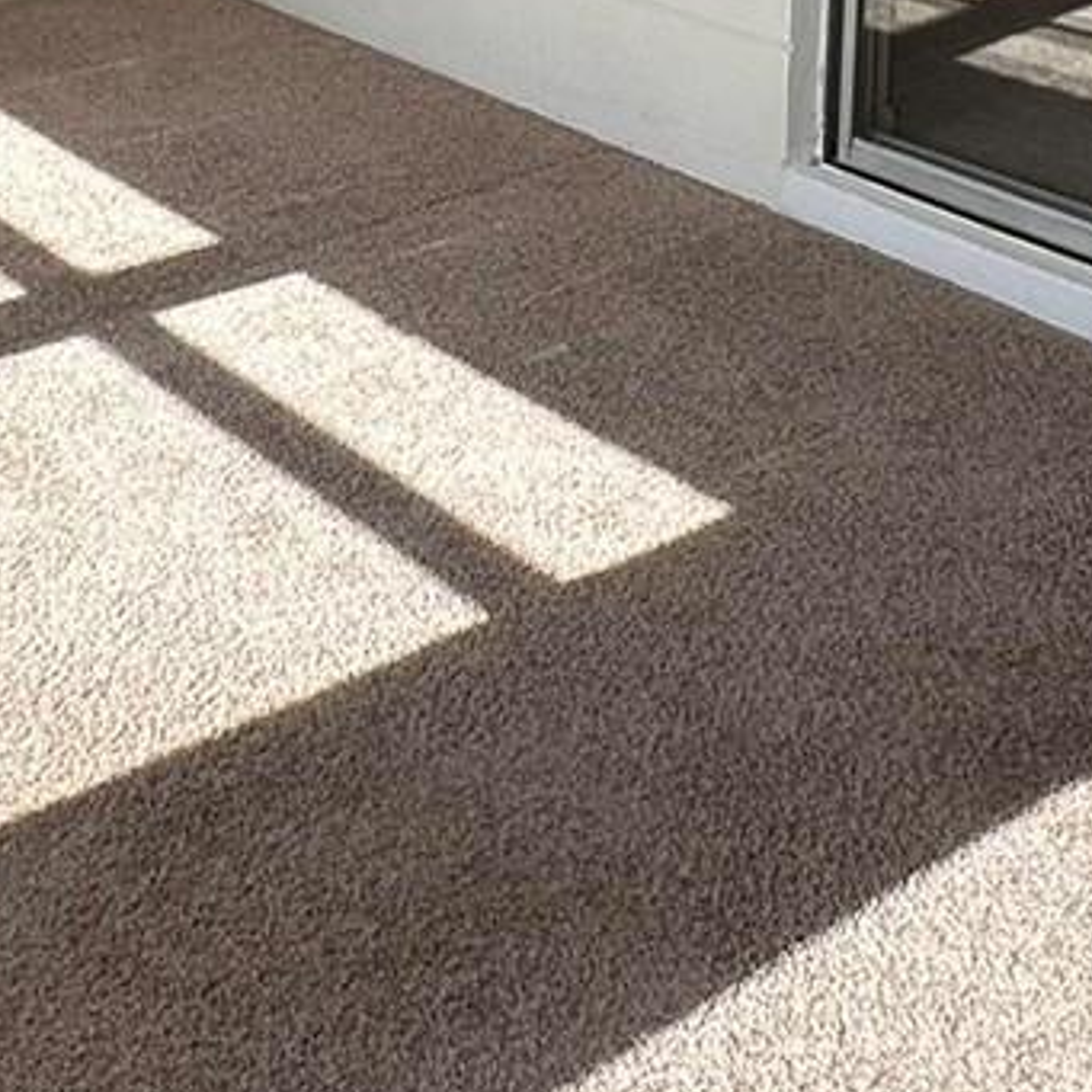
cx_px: 474
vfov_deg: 27.0
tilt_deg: -13.4
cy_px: -118
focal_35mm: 58
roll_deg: -0.7
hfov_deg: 29.5
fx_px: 2070
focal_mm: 2.22
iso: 40
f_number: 2.2
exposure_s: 1/334
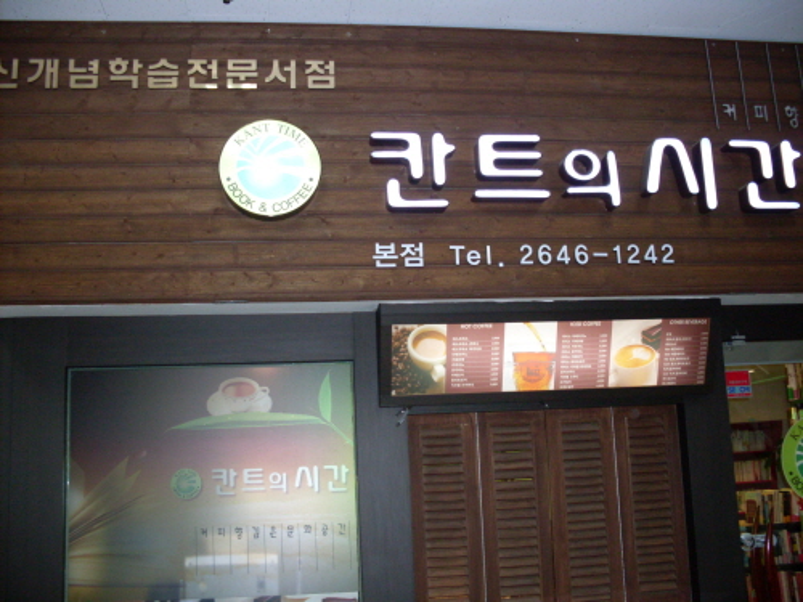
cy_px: 301
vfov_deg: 37.7
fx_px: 881
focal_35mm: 38
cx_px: 402
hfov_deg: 49.0
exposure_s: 1/45
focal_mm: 6.3
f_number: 2.8
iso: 160
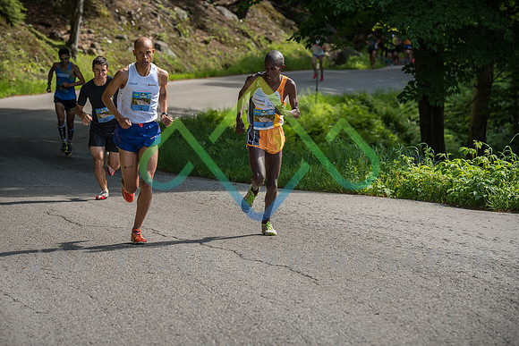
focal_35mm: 167
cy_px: 173
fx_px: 2410
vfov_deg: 8.2
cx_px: 260
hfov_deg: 12.3
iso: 200
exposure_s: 1/500
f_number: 5.6
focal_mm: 150
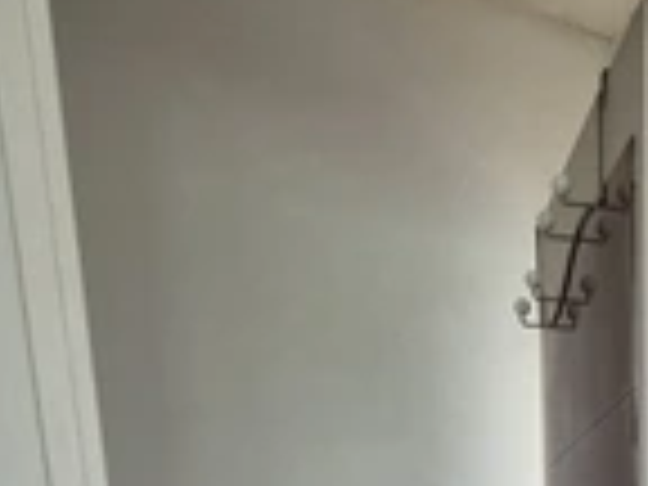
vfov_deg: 21.0
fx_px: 899
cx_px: 641
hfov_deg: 35.9
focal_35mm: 48
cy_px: 868
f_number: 2.2
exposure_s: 1/50
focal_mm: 2.2
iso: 800
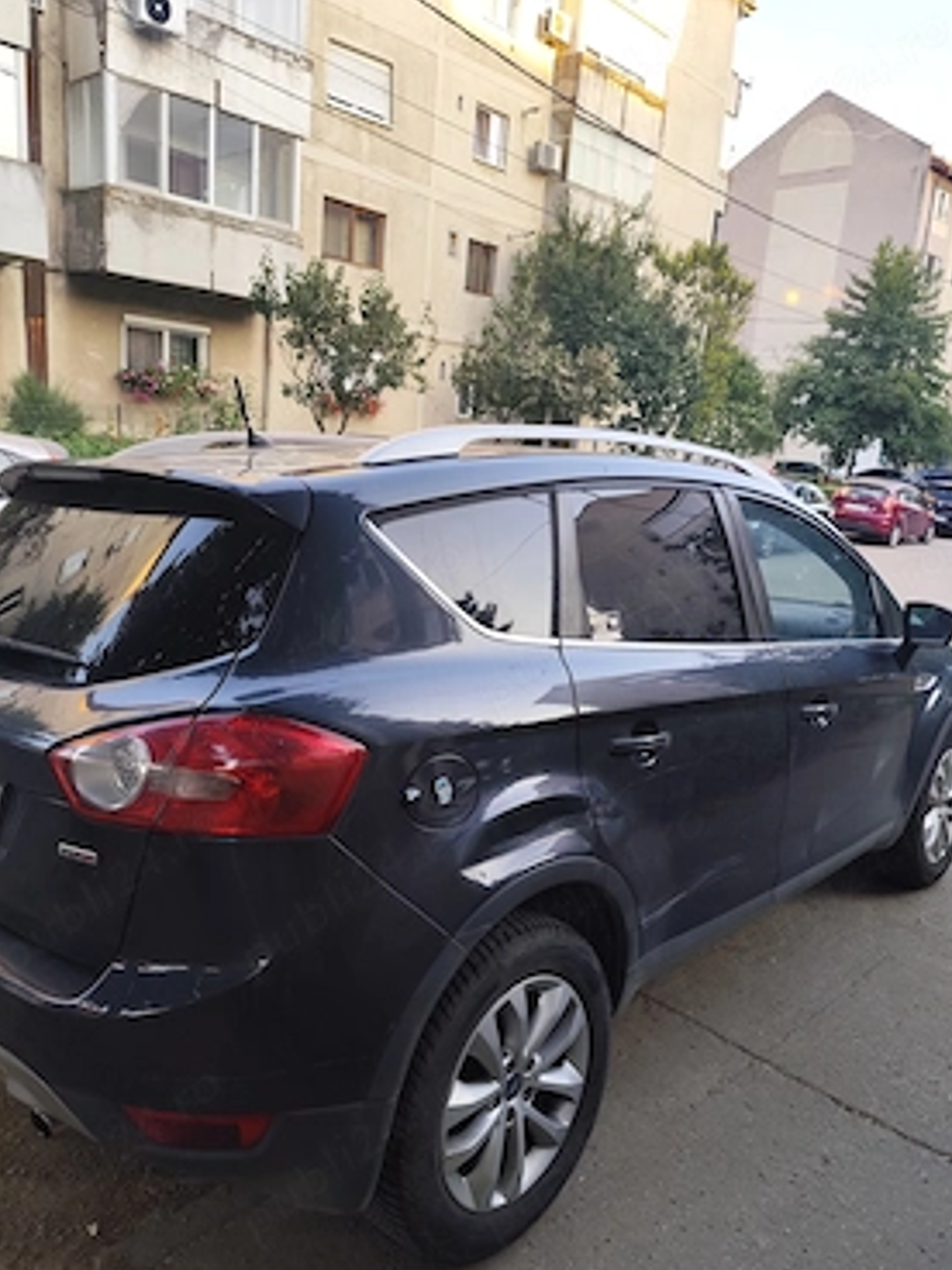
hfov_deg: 54.9
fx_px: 917
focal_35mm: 25
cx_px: 473
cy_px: 683
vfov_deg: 69.3
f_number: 1.65
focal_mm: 6.19
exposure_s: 1/120
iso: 80
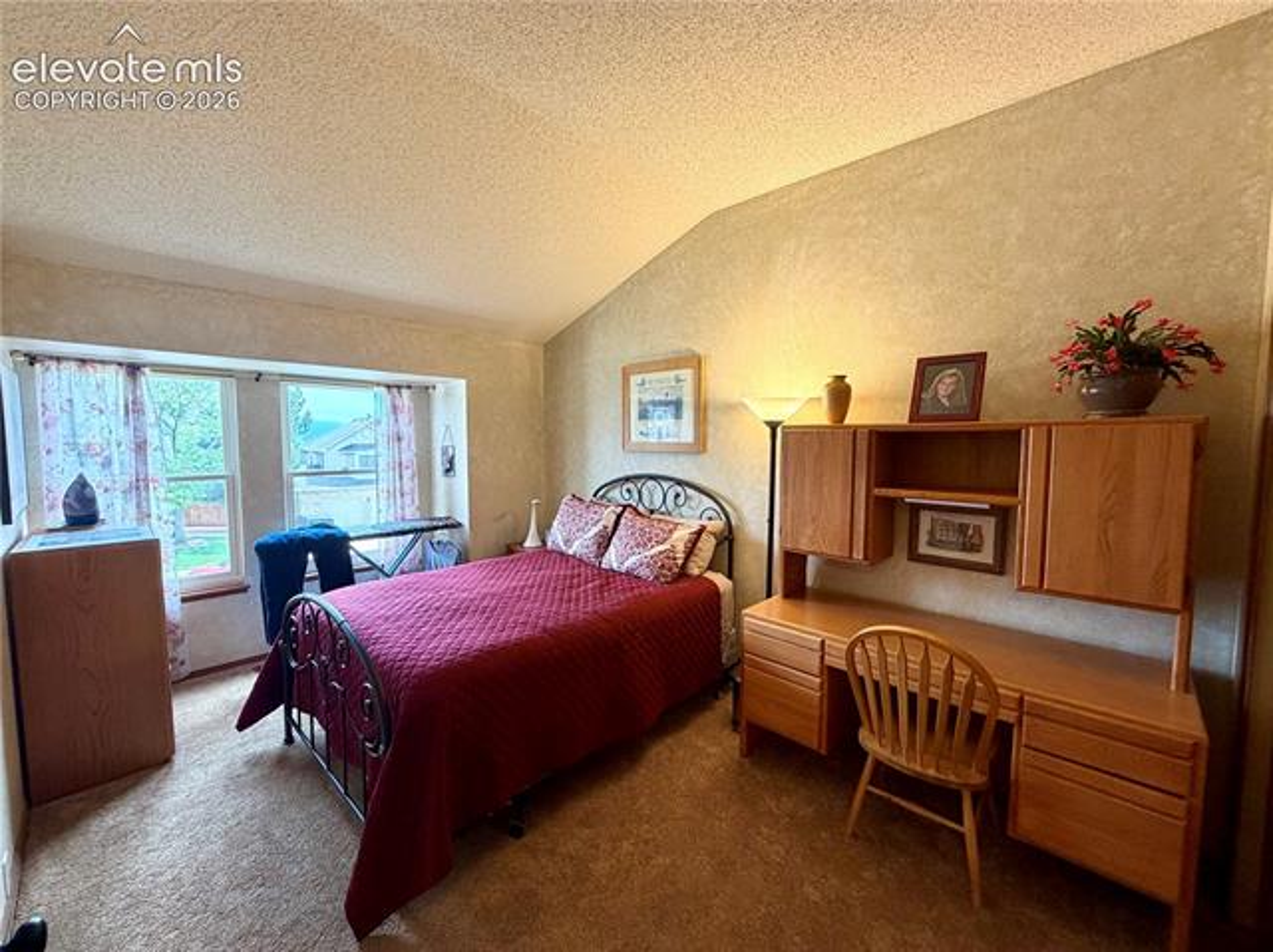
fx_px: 514
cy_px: 476
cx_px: 636
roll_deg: -0.1
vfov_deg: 85.6
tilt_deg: -3.8
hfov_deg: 102.1
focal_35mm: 14
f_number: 2.2
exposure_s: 1/60
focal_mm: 2.22
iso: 160
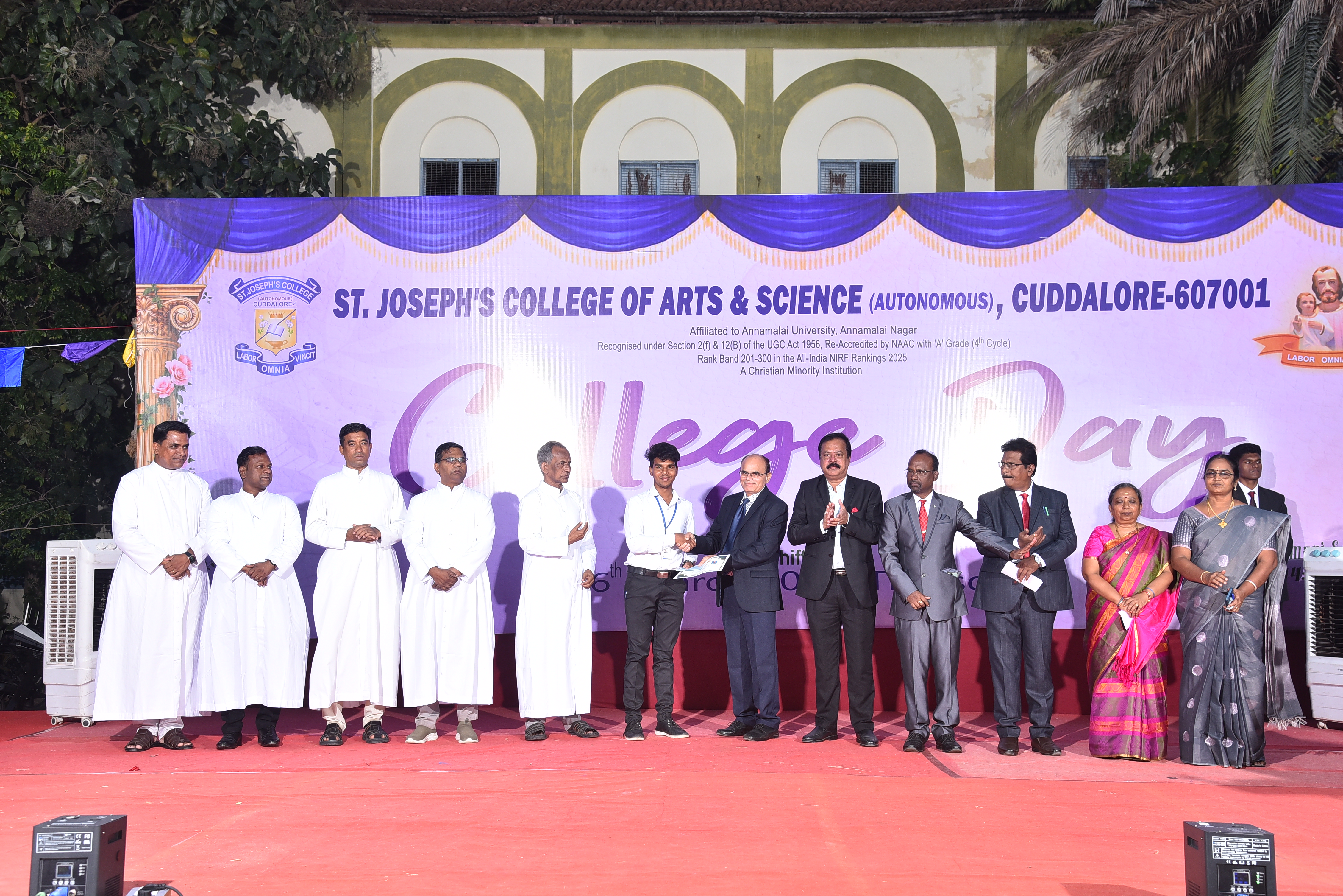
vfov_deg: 35.1
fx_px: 1418
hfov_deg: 50.7
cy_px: 448
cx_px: 672
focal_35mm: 38
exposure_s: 1/160
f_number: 8
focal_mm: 38
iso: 500
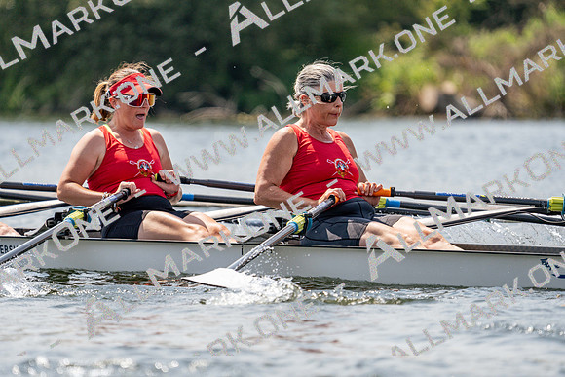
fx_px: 6232
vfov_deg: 3.5
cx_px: 282
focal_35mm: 397
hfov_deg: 5.2
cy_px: 188
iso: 250
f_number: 6.3
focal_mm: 397
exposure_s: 1/1600
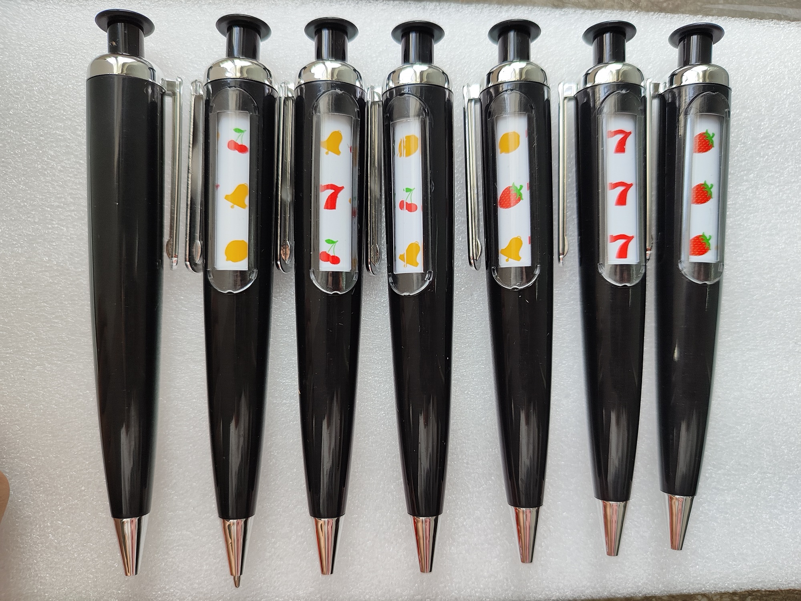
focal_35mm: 24
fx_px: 555
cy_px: 300
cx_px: 400
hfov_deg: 71.6
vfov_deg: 56.8
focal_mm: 5.26
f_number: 1.65
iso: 110
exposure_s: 1/100
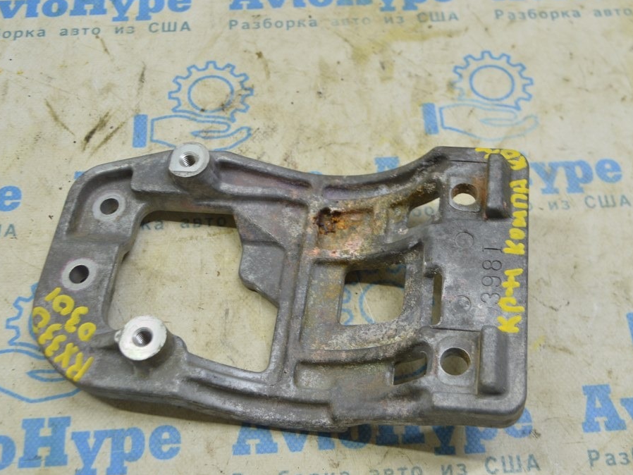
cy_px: 237
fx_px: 841
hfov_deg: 41.2
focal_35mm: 46
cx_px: 322
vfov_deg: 31.5
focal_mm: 28
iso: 400
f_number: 5.6
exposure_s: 1/30
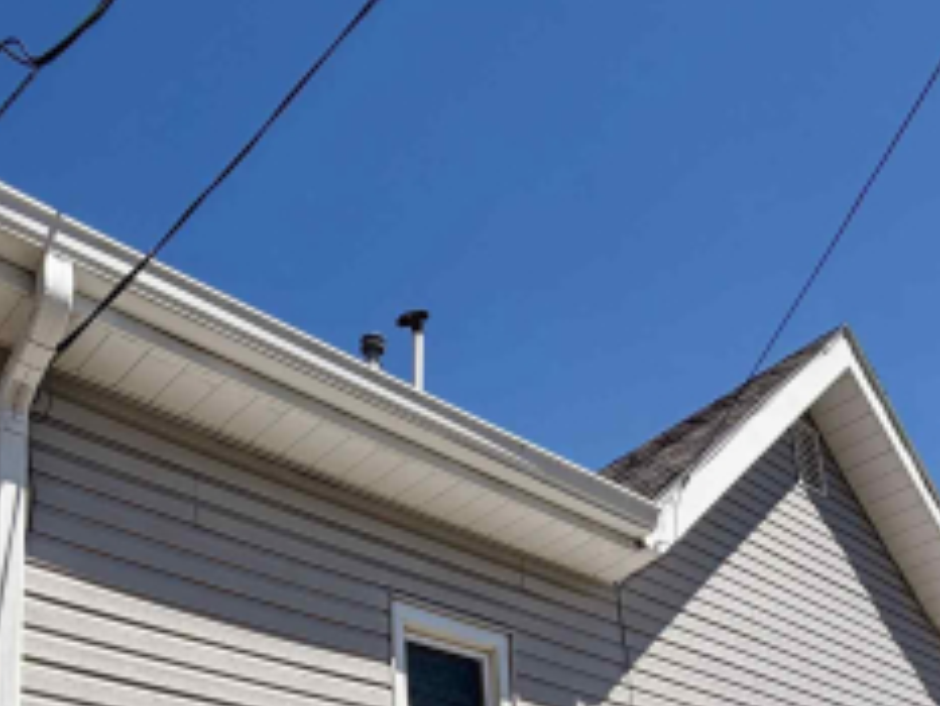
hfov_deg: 45.9
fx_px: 1087
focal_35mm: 40
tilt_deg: +13.3
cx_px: 292
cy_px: 851
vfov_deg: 30.5
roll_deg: +2.8
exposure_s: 1/1259
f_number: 2.2
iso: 20
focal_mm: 2.22
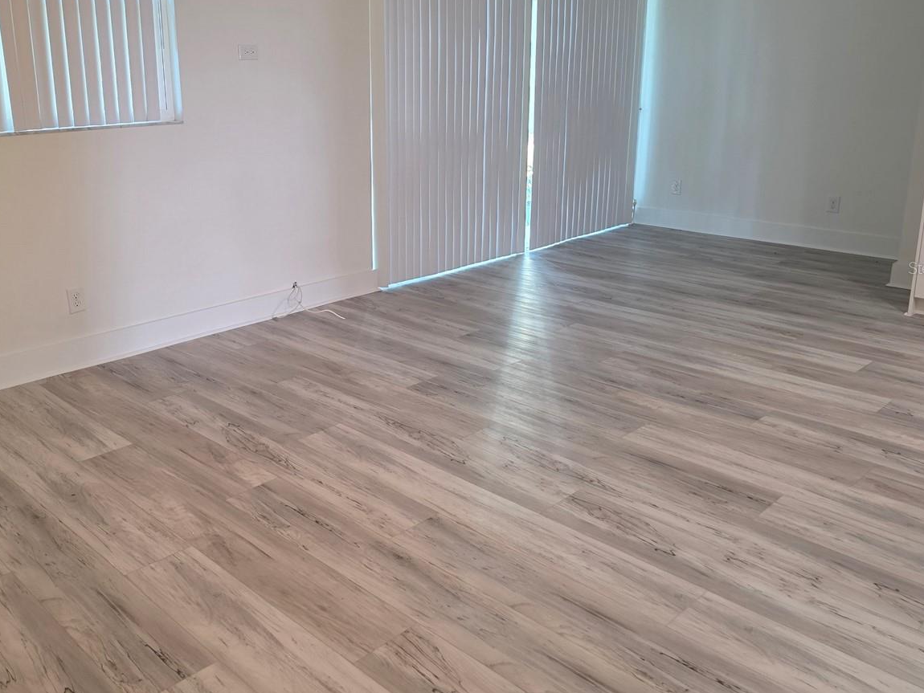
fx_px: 854
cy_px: 267
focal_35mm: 32
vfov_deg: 43.9
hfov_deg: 56.1
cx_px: 341
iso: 320
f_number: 1.7
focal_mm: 6.3
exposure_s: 1/120
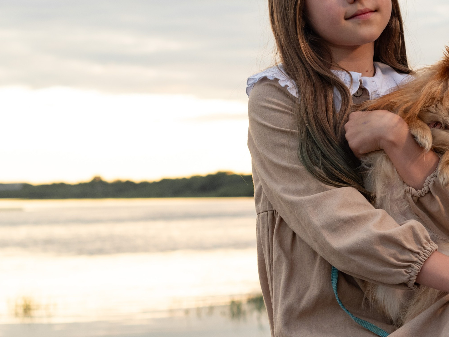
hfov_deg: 17.3
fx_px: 1453
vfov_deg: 13.2
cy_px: 181
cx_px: 415
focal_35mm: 112
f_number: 5
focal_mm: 50
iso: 250
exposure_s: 1/400
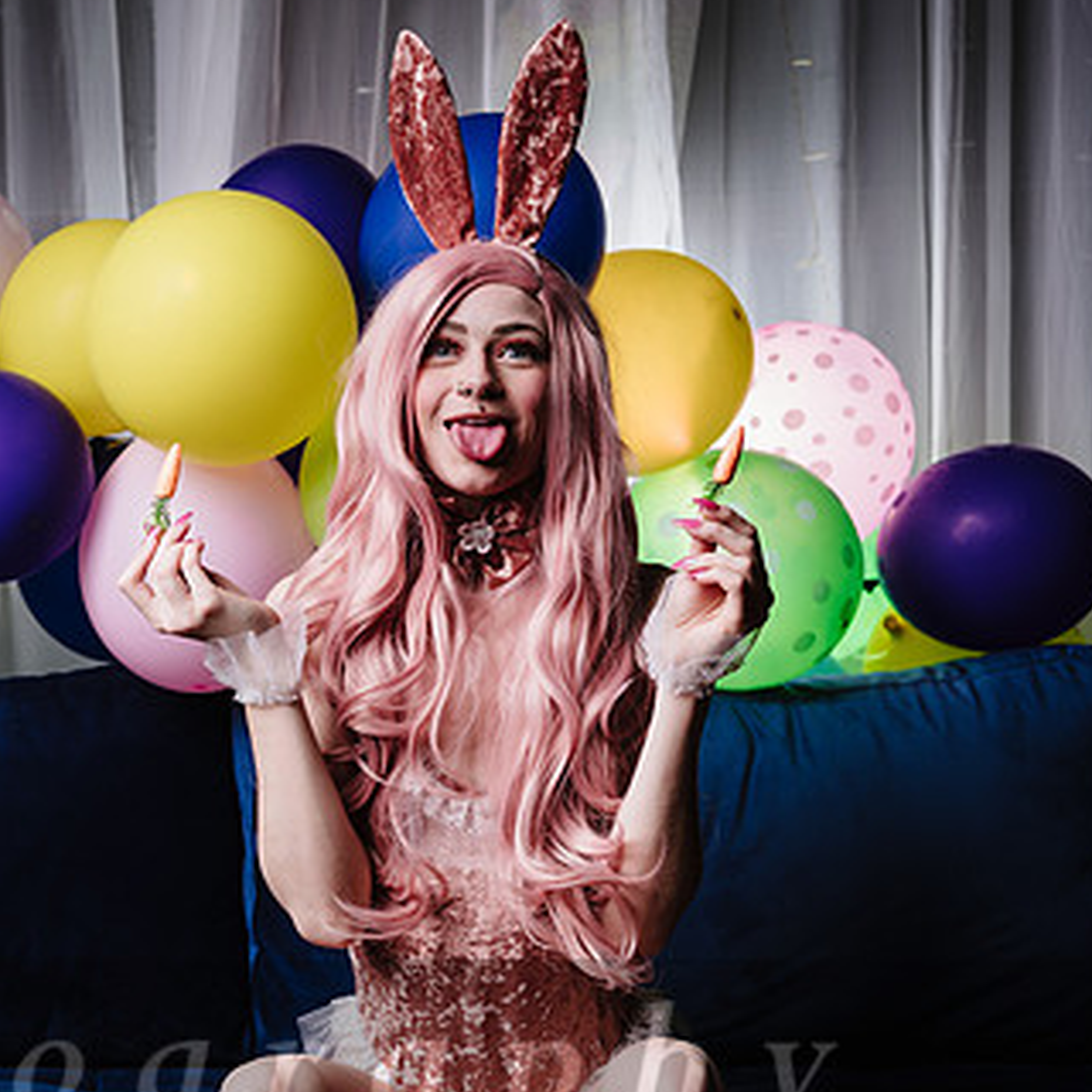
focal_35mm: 77
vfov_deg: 22.5
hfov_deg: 22.0
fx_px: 2748
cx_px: 136
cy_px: 606
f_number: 4
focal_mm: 50
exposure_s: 1/160
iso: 64
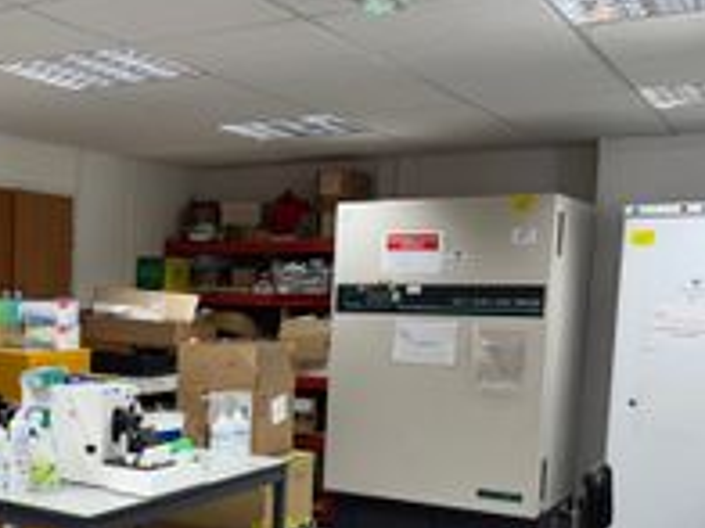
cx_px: -7
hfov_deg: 35.1
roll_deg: -1.0
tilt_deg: -6.5
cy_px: 388
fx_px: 998
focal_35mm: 49
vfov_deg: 29.3
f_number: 1.78
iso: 160
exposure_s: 1/100
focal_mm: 6.76
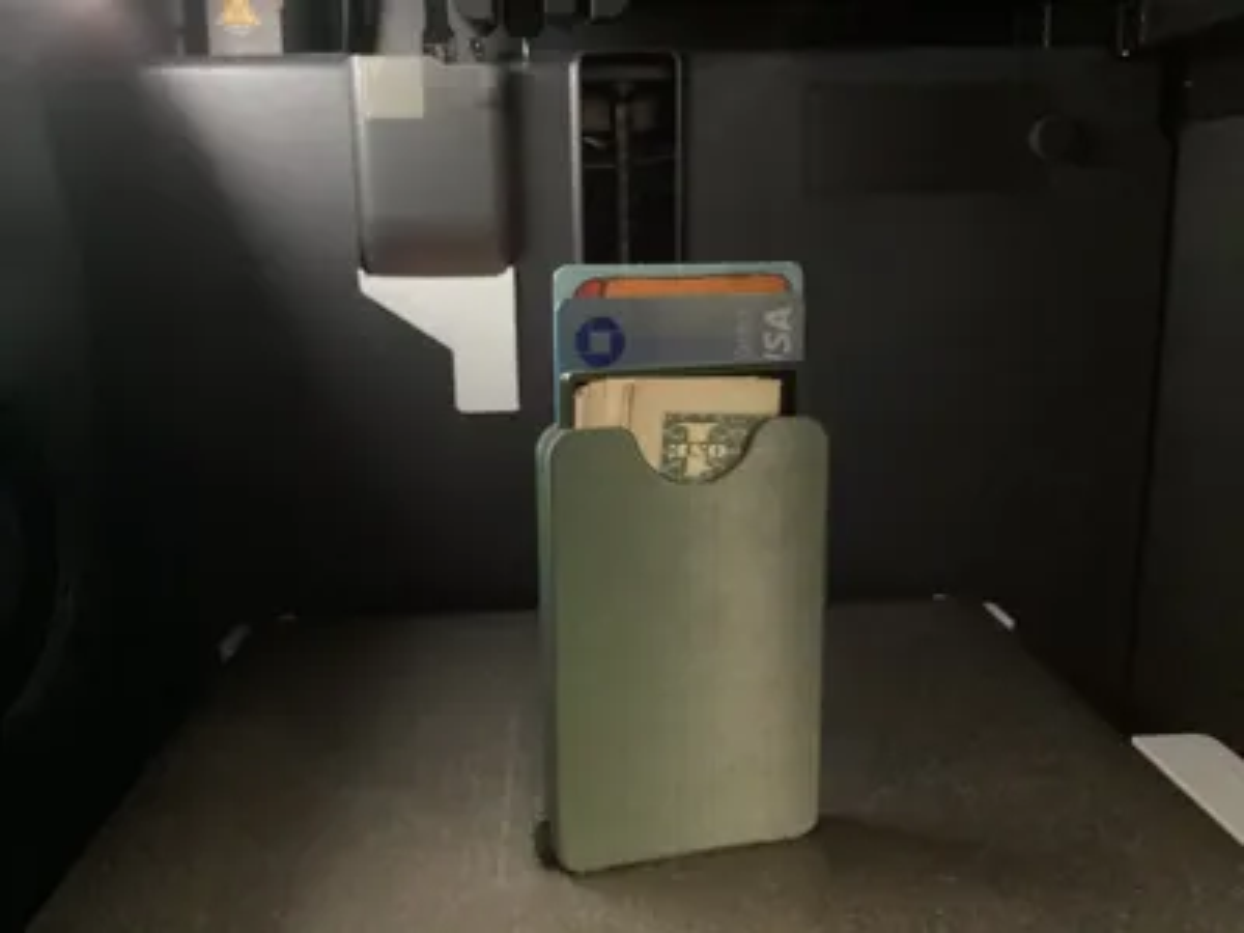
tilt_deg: -14.3
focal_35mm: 31
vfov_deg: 45.4
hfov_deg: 58.4
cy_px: 466
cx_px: 622
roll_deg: -0.4
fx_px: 1114
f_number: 2.4
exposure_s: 1/15
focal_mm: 3.3
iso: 800
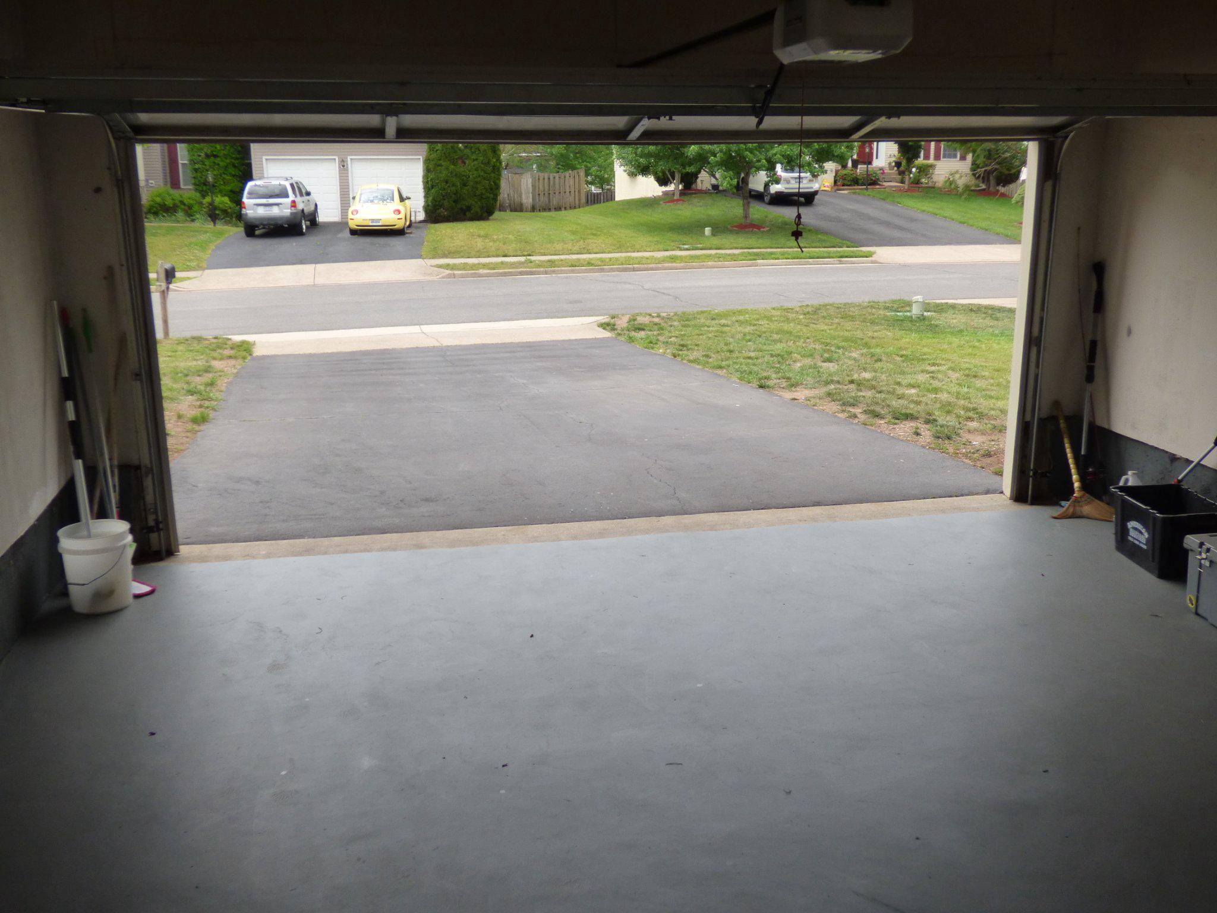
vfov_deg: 42.9
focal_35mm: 33
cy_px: 456
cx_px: 608
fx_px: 1160
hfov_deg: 55.4
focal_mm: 5.78
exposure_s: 1/80
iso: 160
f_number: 3.4
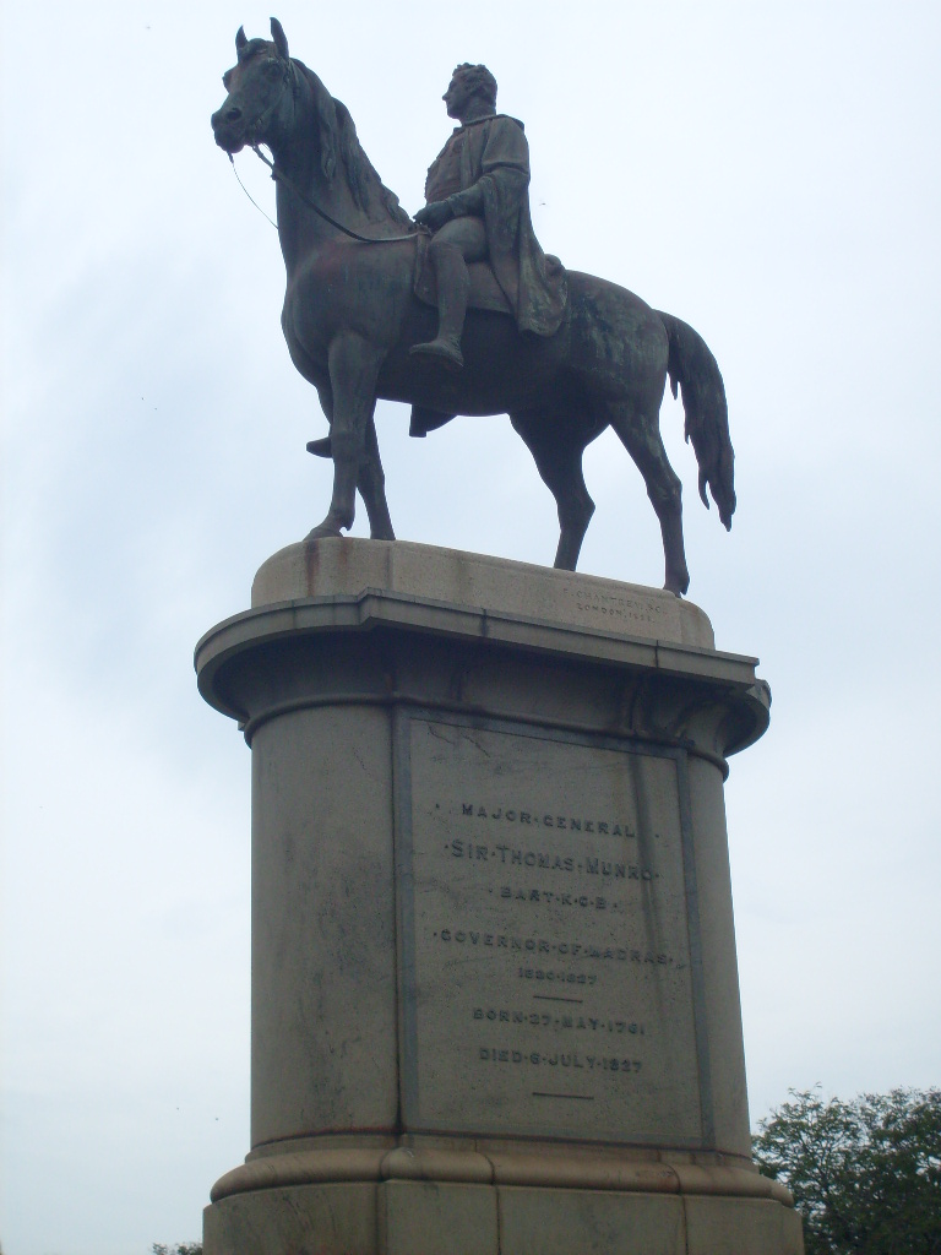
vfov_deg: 31.7
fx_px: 2211
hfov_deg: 24.0
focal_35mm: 61
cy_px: 628
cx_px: 470
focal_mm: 10.3
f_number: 9.1
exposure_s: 1/250
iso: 80
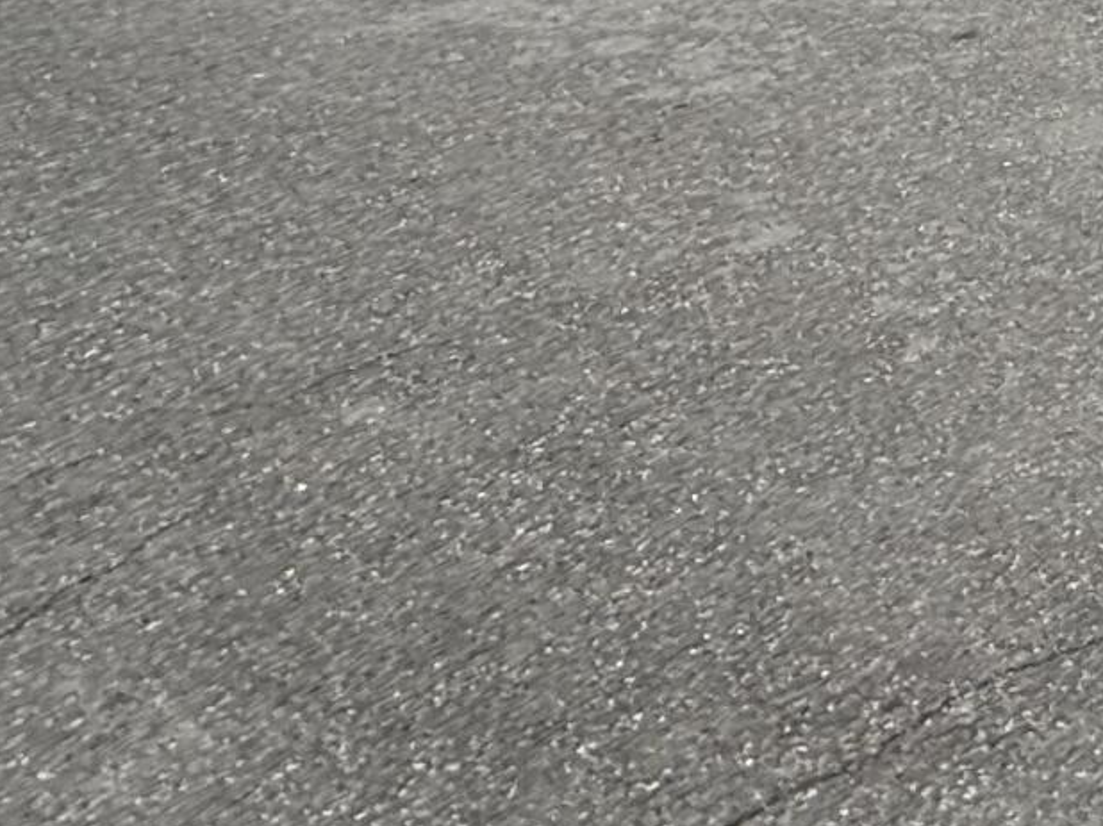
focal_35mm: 68
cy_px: -912
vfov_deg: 15.9
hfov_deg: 18.9
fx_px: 2166
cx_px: 2156
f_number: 2.2
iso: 50
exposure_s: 1/590
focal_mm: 2.22
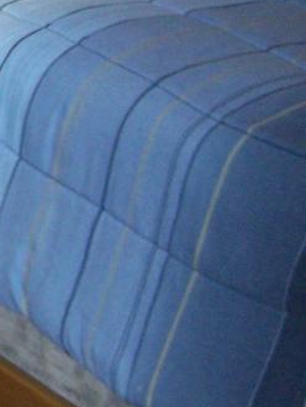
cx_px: -325
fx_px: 2084
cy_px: -43
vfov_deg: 11.0
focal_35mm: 177
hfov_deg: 8.0
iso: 160
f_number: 2.8
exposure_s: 1/60
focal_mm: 6.3
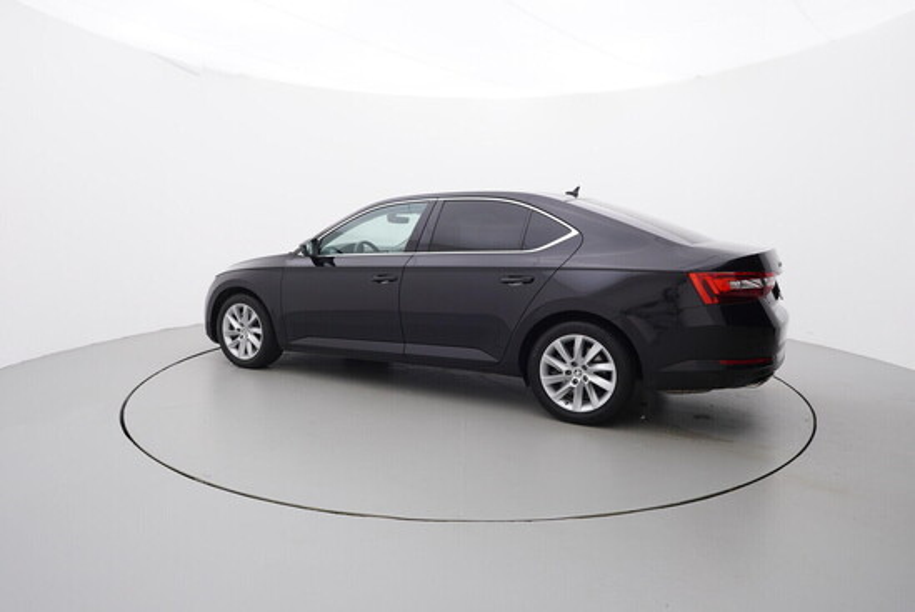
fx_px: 572
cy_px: 306
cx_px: 458
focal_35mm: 22
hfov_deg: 77.3
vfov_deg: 56.2
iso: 200
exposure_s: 1/80
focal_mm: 15
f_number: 5
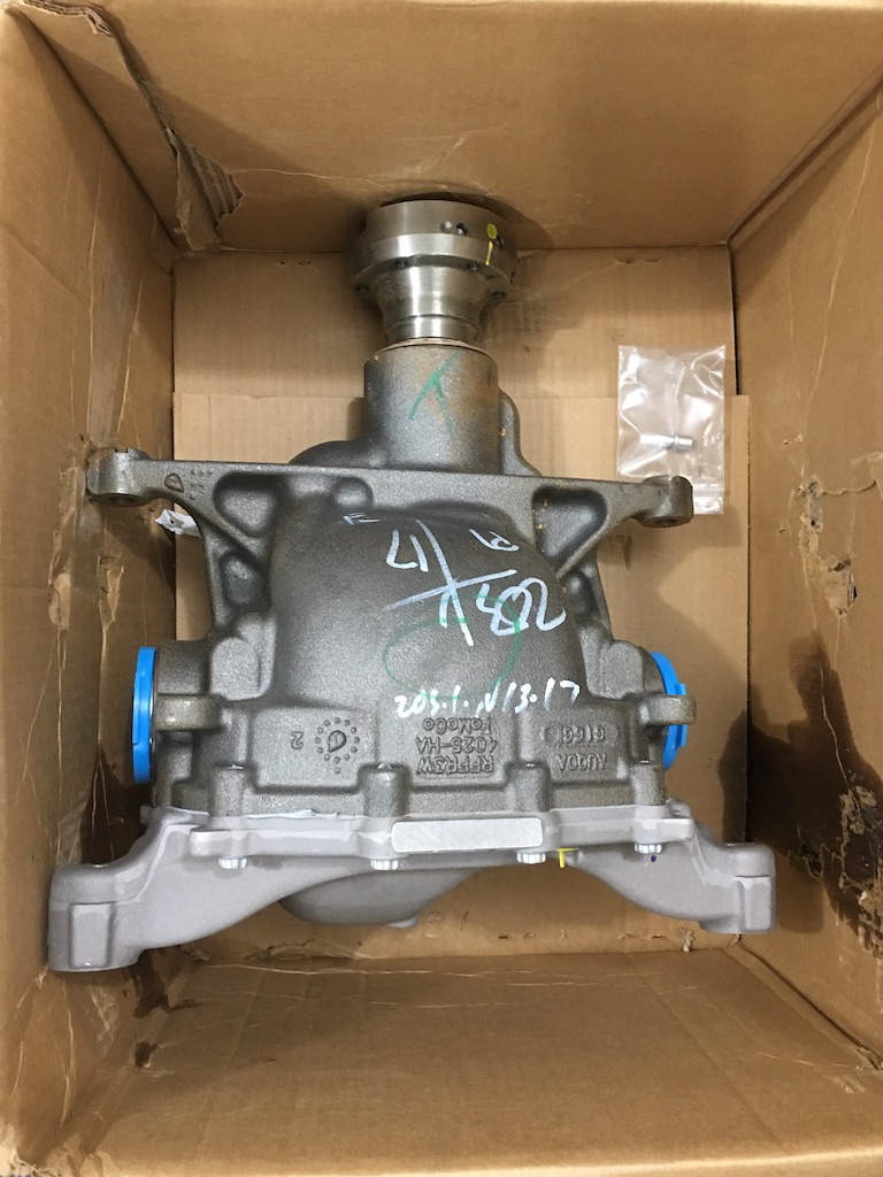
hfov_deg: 48.2
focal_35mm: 29
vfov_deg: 61.7
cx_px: 442
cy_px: 588
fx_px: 986
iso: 80
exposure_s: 1/10
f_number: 2.2
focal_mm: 4.15
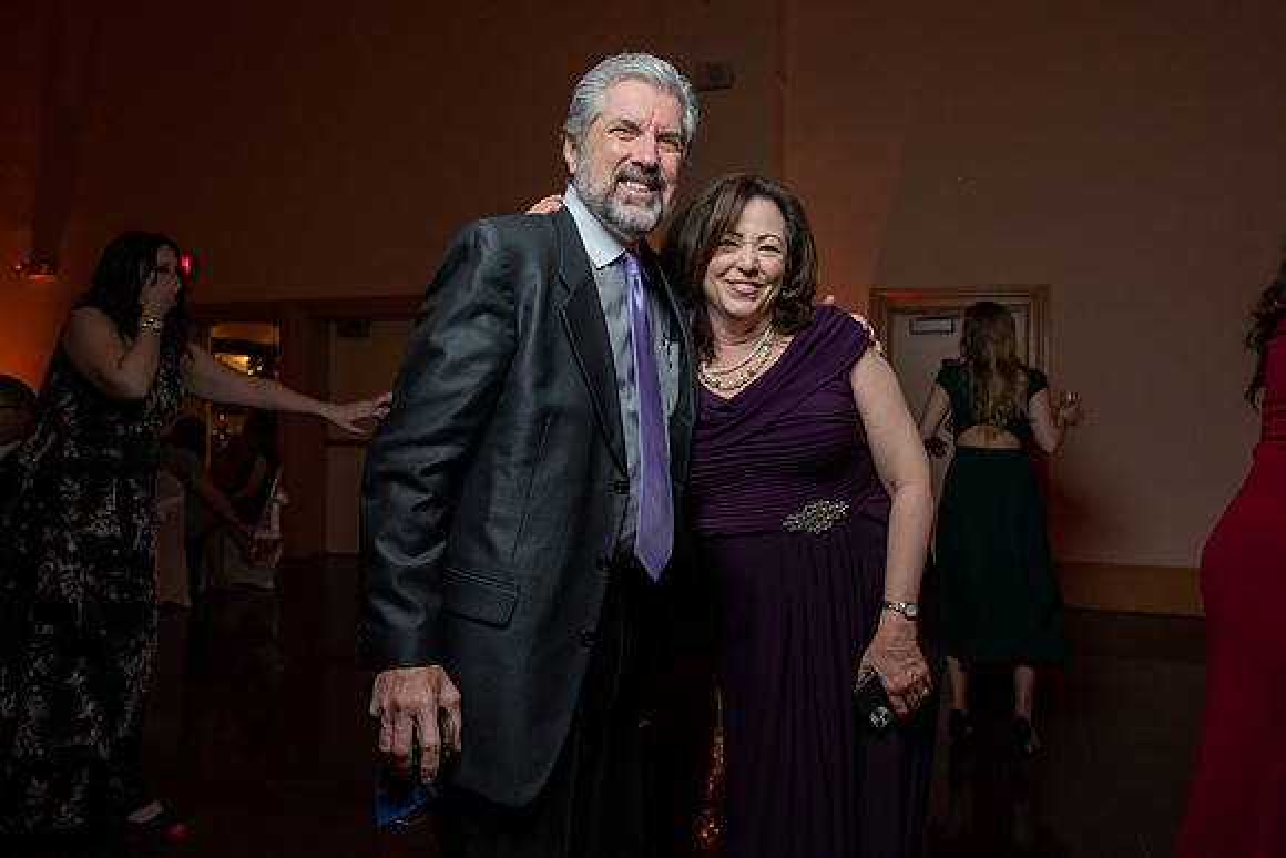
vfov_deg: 47.2
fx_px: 983
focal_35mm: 28
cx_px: 671
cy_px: 409
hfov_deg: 66.4
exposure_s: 1/200
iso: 2000
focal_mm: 26
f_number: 4
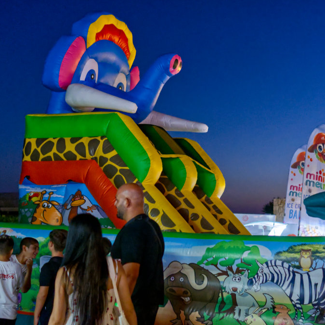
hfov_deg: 29.5
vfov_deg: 29.6
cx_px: 182
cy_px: 162
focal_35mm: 58
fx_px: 616
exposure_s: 1/125
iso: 6400
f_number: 2
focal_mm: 30
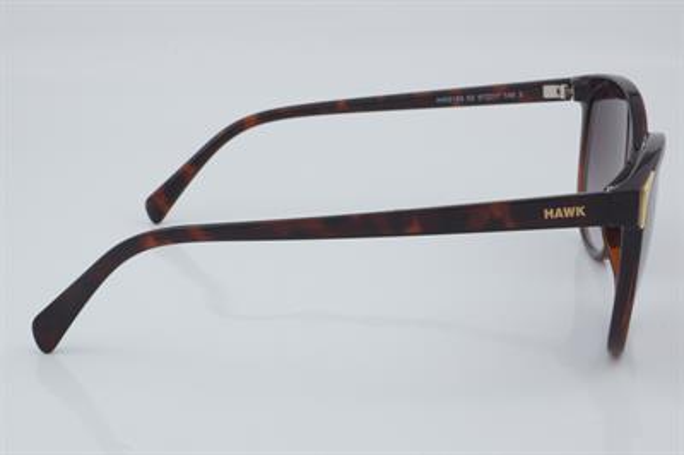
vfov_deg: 18.2
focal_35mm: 75
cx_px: 342
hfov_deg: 27.0
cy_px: 228
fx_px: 1424
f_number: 32
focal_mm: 50
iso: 100
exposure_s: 1/4
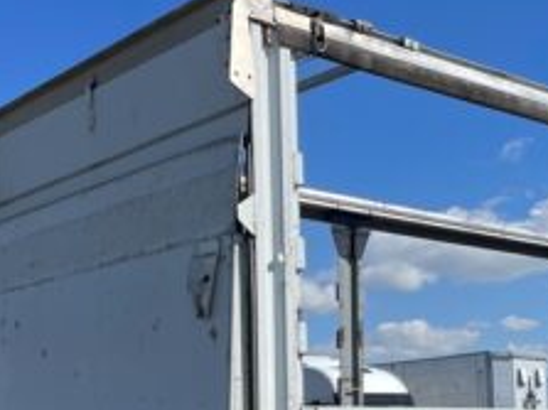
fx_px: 1108
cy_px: 415
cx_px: 496
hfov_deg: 26.8
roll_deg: -1.0
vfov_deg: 20.3
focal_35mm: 70
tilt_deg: +3.5
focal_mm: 4.2
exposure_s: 1/4831
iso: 32
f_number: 1.6
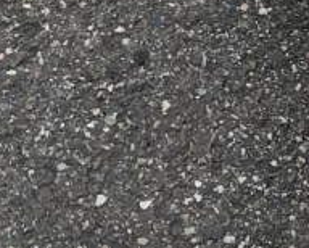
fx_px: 1877
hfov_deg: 8.4
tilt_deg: -47.2
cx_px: 813
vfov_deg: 7.2
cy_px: -288
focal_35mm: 205
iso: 32
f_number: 1.8
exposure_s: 1/120
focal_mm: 4
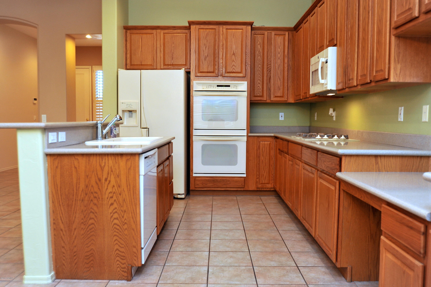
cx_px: 216
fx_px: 419
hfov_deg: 54.5
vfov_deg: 37.8
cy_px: 144
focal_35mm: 35
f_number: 5.6
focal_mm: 35
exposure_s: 1/30
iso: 800
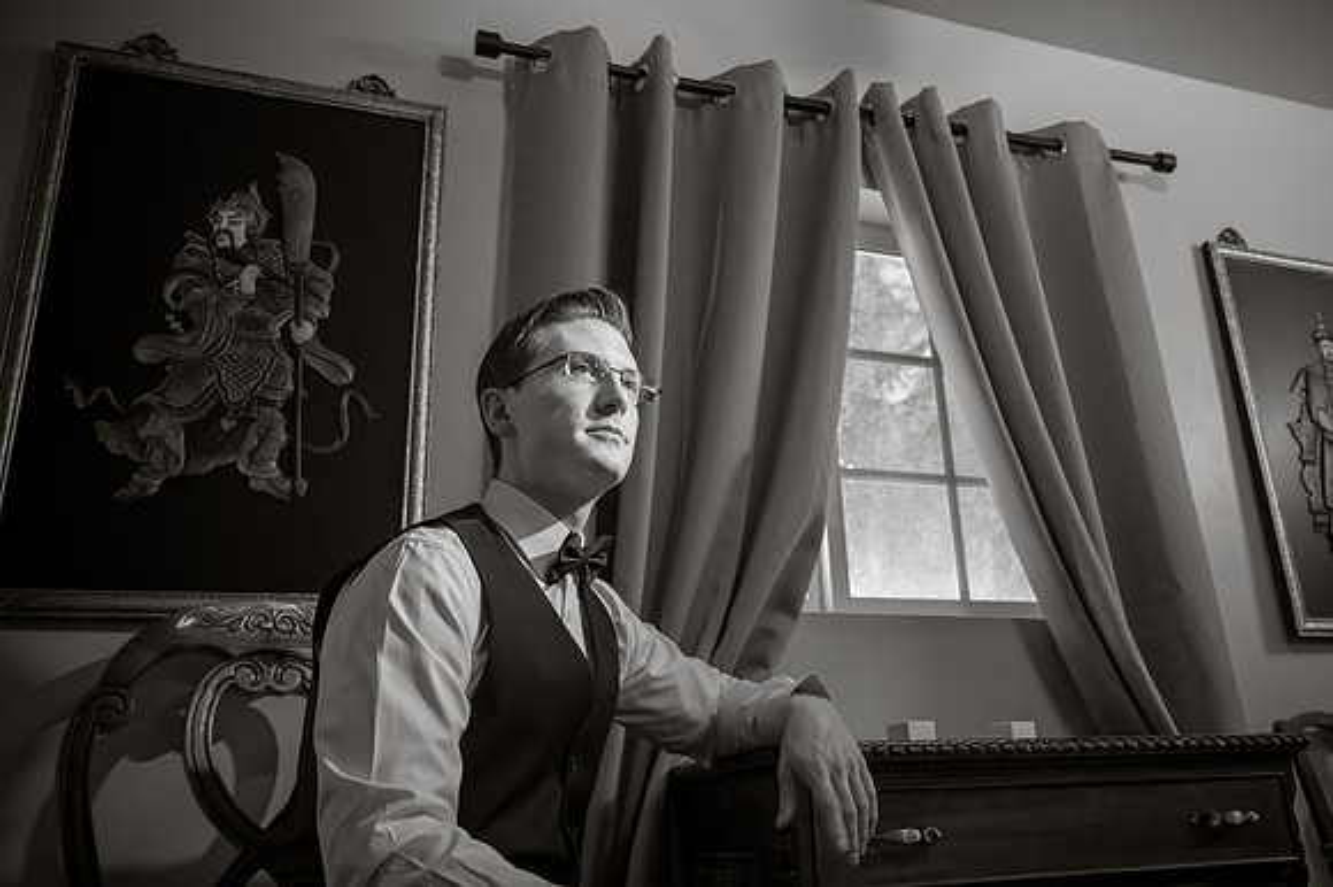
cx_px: 762
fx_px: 1226
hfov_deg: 56.8
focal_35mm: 33
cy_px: 380
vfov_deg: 39.7
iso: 100
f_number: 4
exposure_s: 1/20
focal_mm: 29
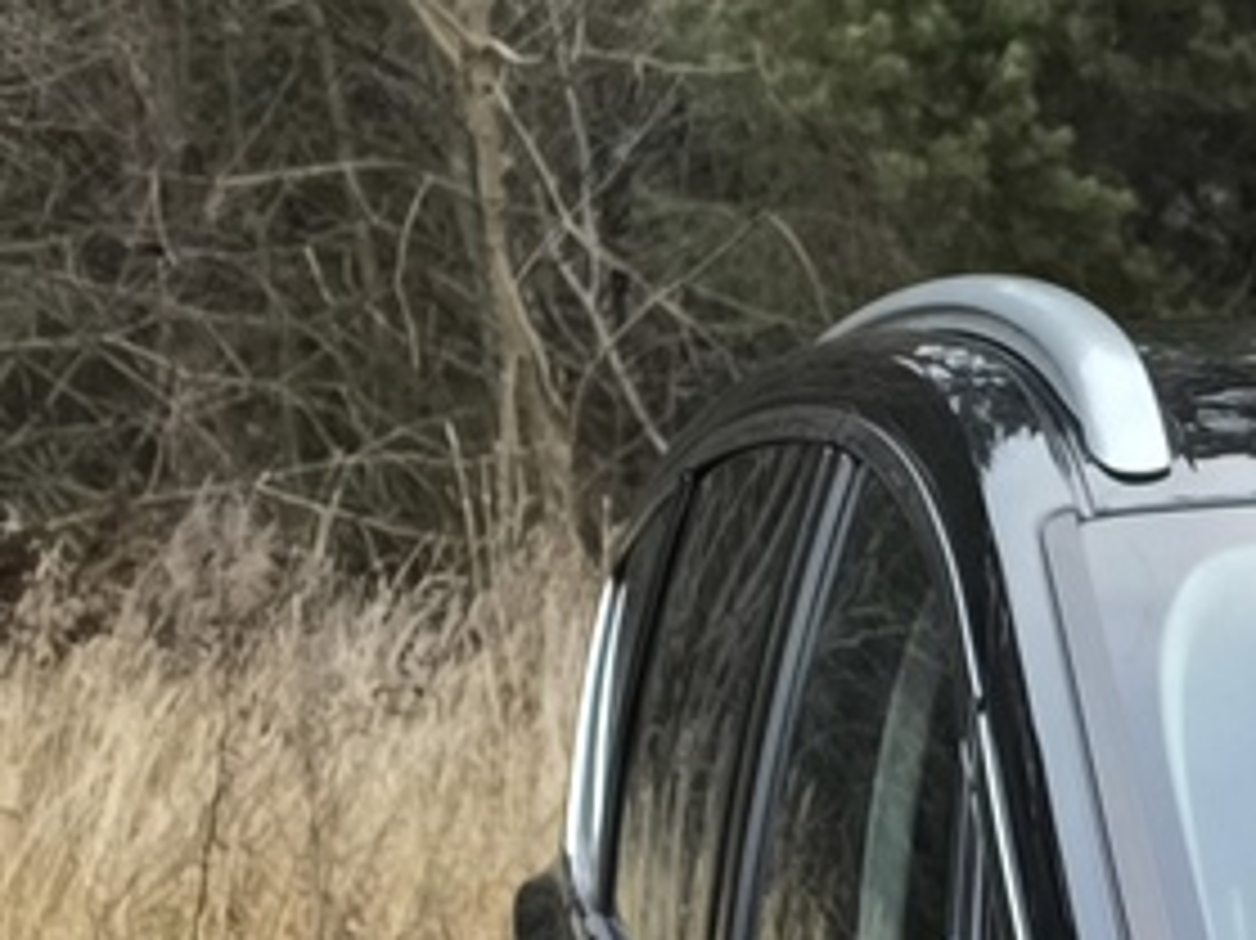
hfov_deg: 12.2
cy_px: 2226
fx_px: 4787
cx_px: 2917
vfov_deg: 9.9
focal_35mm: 132
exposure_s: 1/100
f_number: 1.65
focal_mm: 6.14
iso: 320
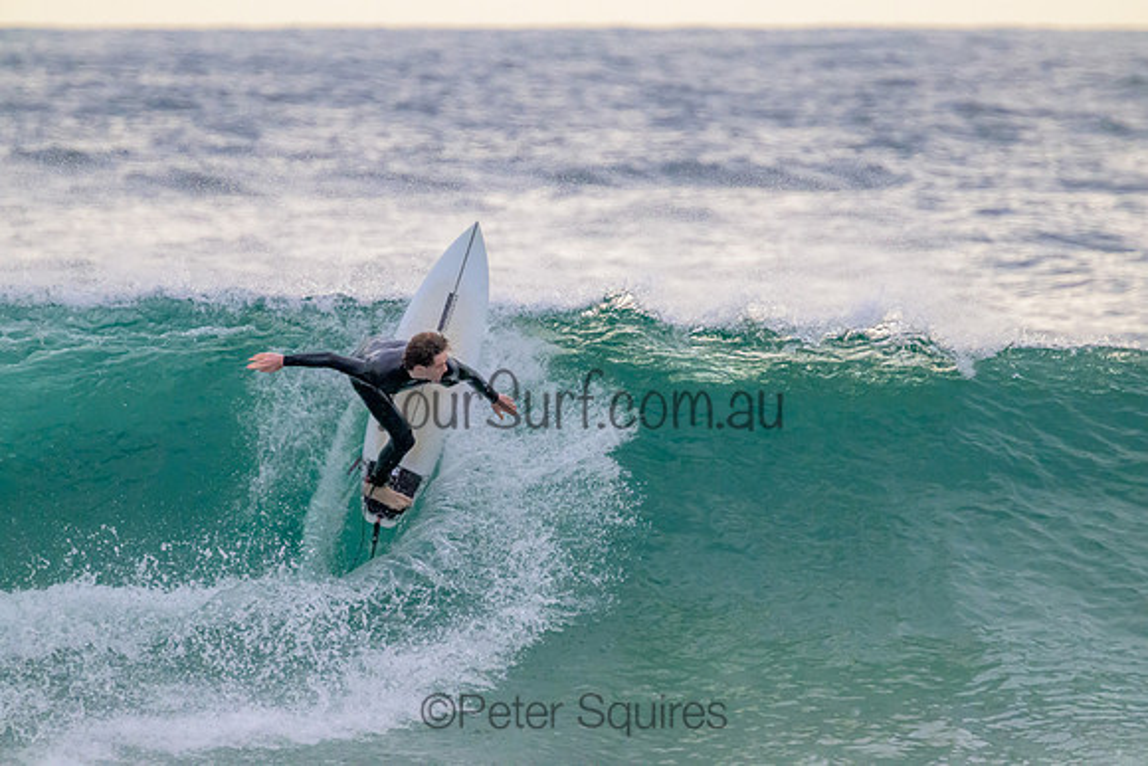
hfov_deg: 2.6
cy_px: 383
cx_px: 574
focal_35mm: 800
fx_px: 25516
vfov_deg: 1.7
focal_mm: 800
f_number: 11
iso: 9000
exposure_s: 1/2000
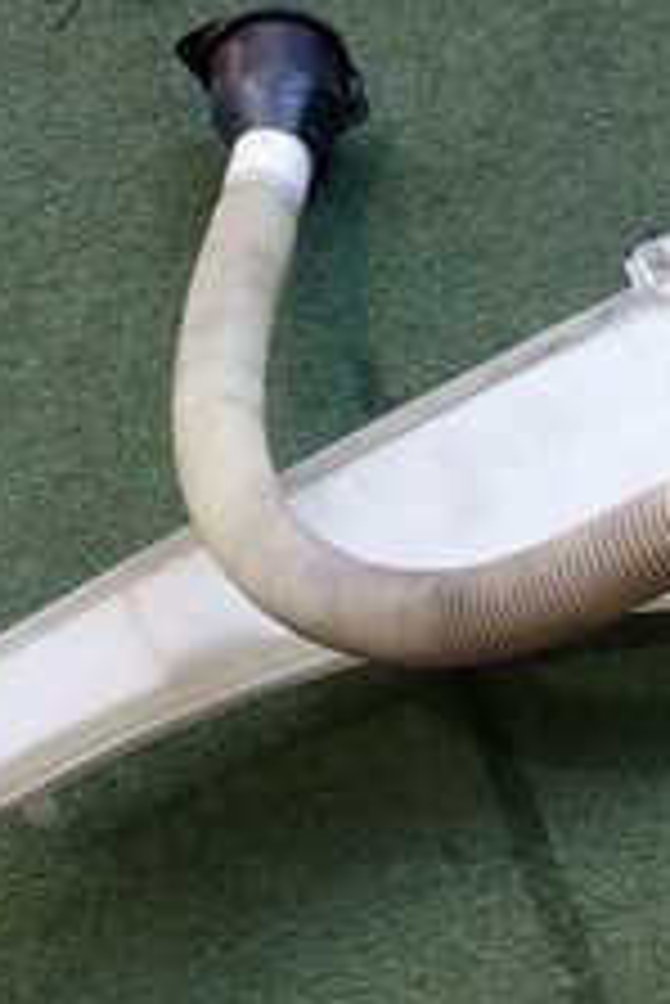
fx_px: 2341
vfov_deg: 24.2
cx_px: 890
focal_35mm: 84
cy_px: 545
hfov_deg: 15.4
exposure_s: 1/125
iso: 200
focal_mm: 5.4
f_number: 2.3
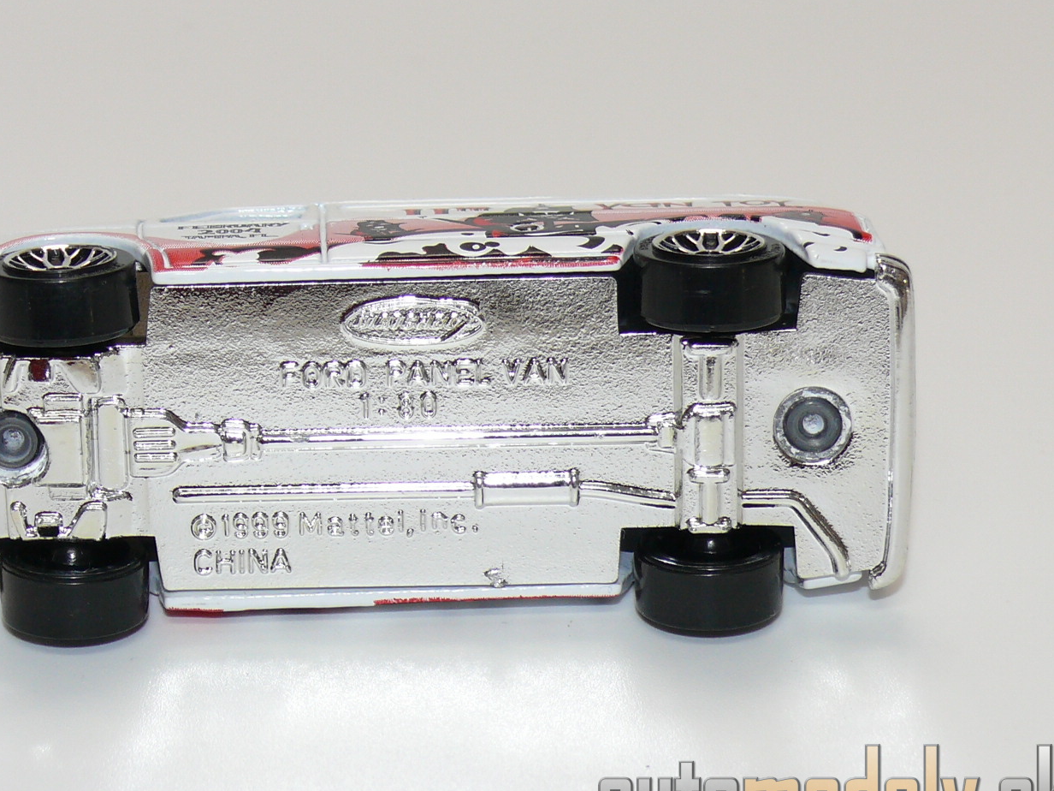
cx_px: 400
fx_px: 3836
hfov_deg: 15.6
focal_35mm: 126
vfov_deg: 11.8
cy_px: 361
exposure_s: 1/40
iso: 100
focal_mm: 13
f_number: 4
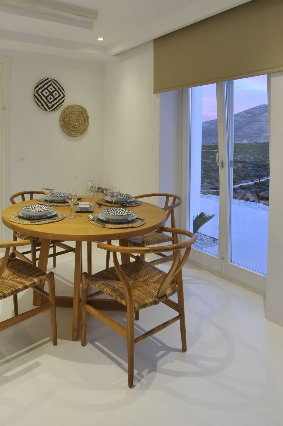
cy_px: 139
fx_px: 319
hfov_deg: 47.2
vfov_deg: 65.5
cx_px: 97
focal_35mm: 27
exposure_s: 1/6
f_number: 16
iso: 640
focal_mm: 17
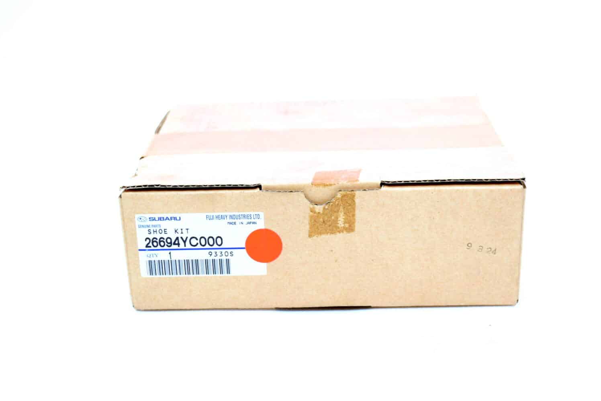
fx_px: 1002
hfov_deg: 33.4
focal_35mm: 60
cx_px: 300
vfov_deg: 22.7
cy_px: 200
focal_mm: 40
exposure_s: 1/125
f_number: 5.6
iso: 400
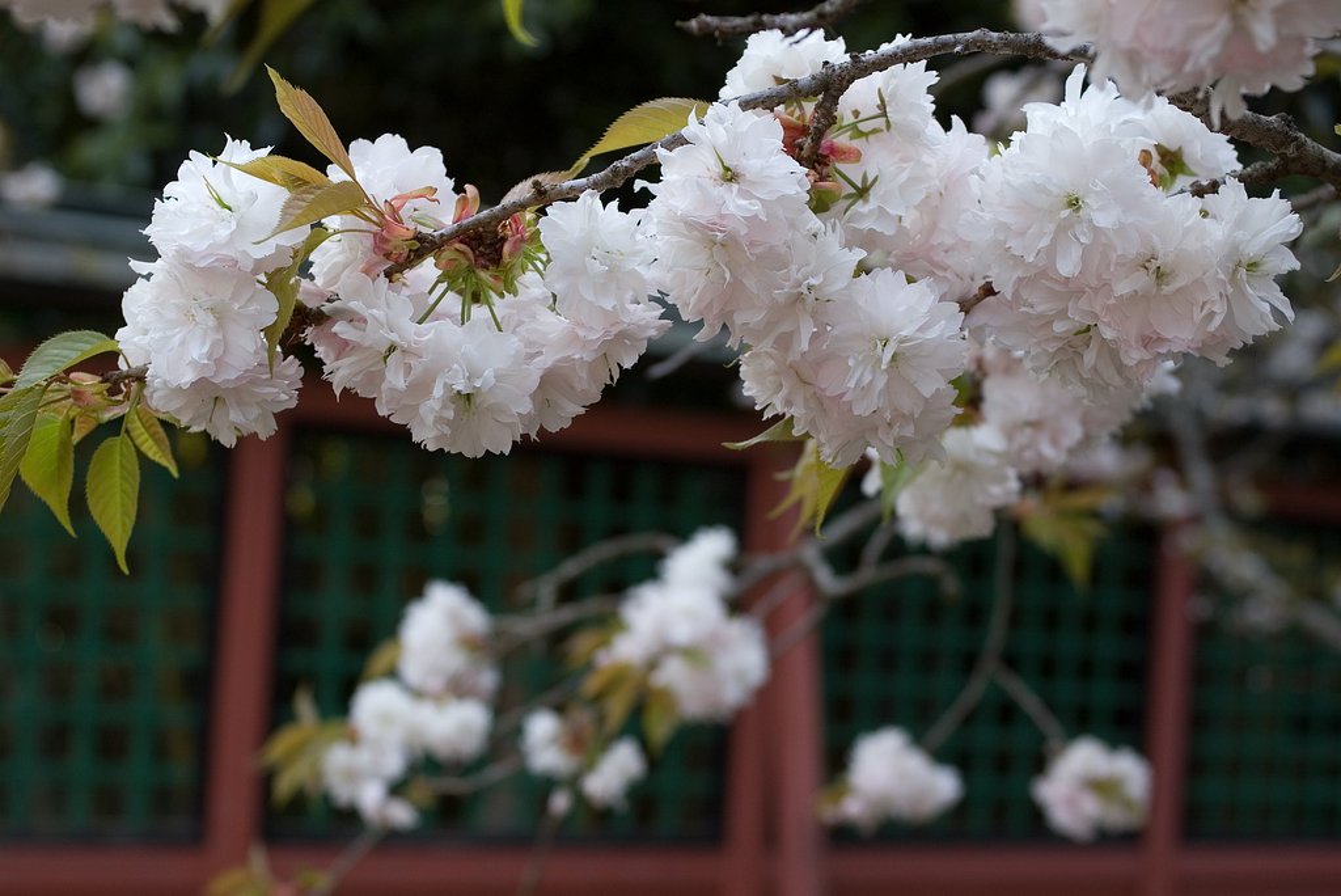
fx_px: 2236
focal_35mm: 60
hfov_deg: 33.4
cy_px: 448
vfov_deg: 22.7
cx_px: 670
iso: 200
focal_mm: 40
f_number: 5.6
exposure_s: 1/160
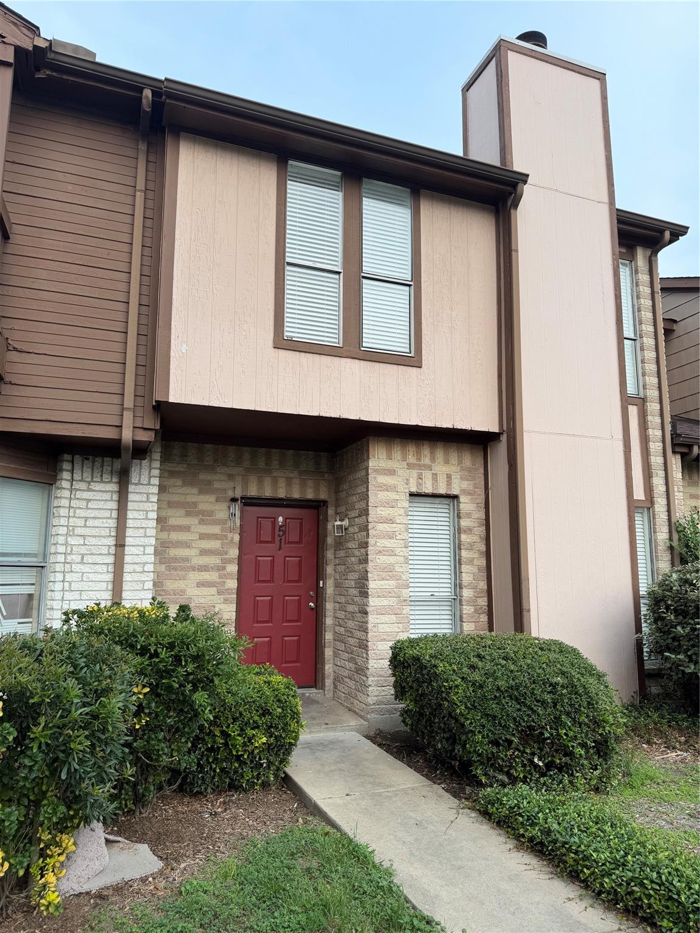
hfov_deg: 56.8
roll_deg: -1.8
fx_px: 647
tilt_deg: +10.9
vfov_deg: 71.6
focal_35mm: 24
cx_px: 350
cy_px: 466
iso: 80
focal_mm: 6.76
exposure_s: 1/695
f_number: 1.78
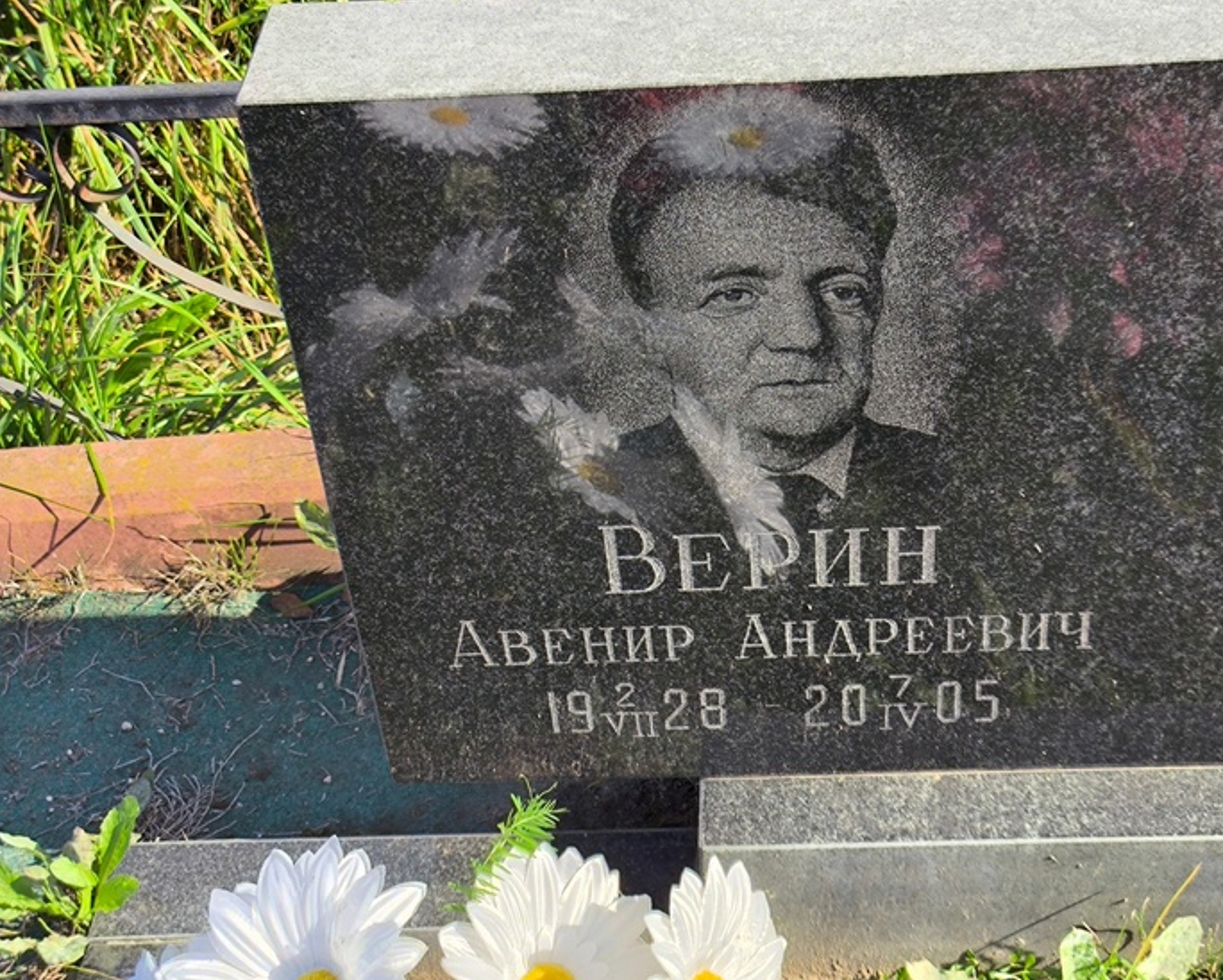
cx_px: 702
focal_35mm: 57
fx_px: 2064
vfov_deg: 26.7
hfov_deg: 32.9
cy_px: 460
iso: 50
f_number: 1.7
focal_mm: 4.71
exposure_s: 1/854
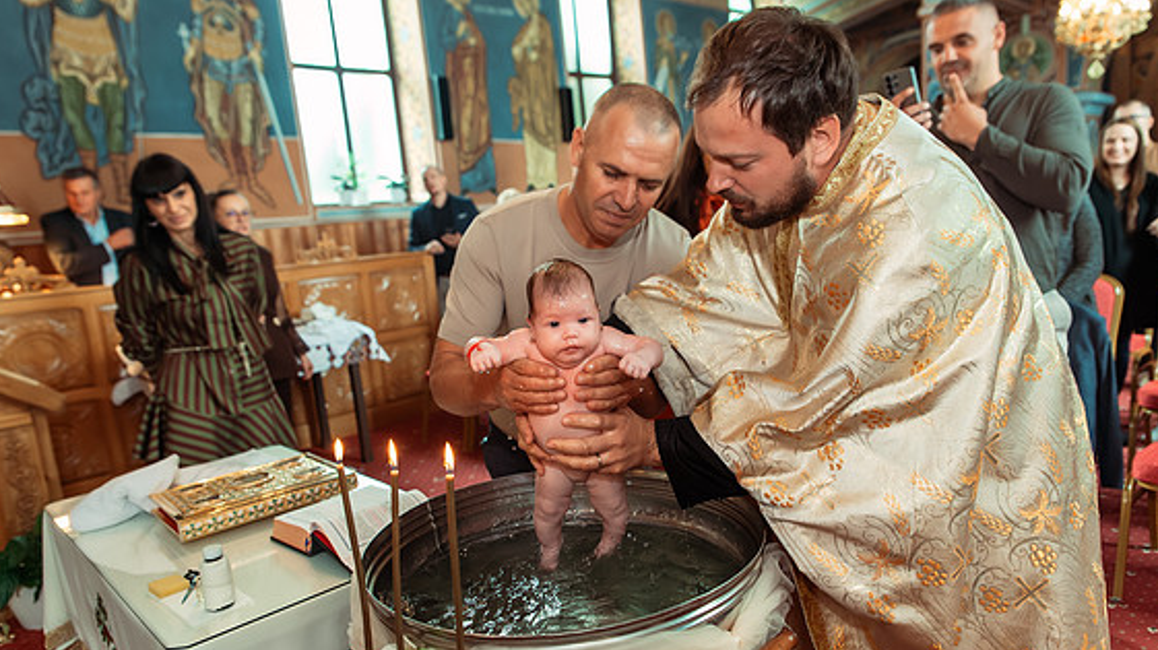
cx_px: 582
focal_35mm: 26
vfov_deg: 44.3
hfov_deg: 71.9
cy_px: 330
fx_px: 798
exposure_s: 1/250
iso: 2500
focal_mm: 24
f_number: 3.5
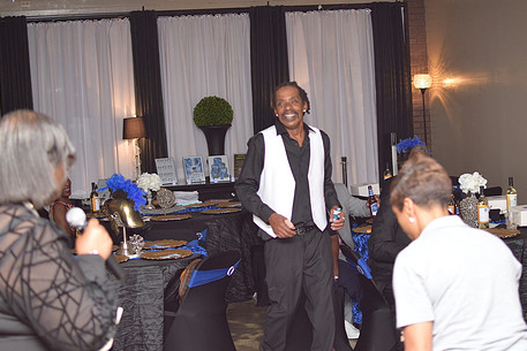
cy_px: 140
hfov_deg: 30.2
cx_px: 271
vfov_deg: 20.4
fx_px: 976
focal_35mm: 67
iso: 800
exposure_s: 1/200
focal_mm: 35
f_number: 2.5
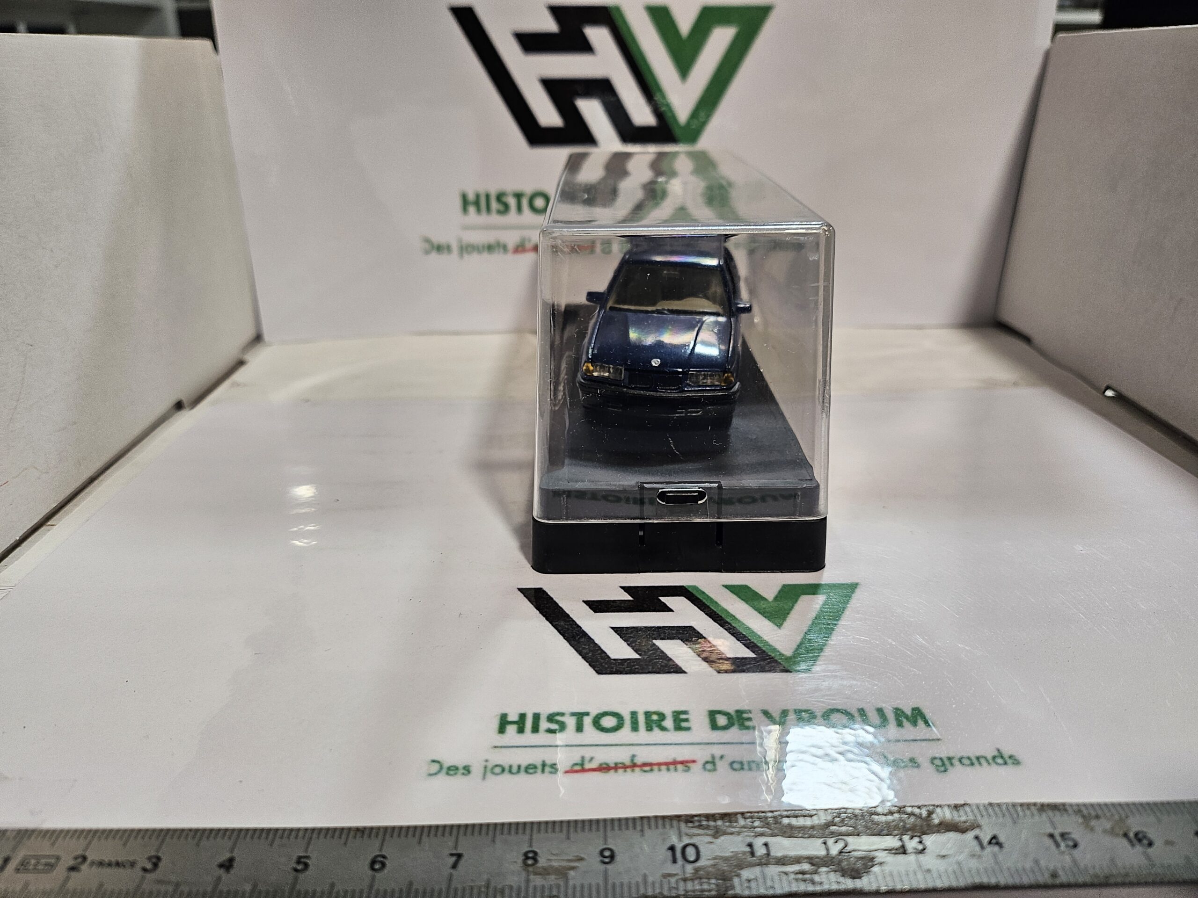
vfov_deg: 56.8
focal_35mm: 24
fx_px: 831
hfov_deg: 71.6
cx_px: 599
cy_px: 449
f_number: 1.8
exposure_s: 1/100
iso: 125
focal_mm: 5
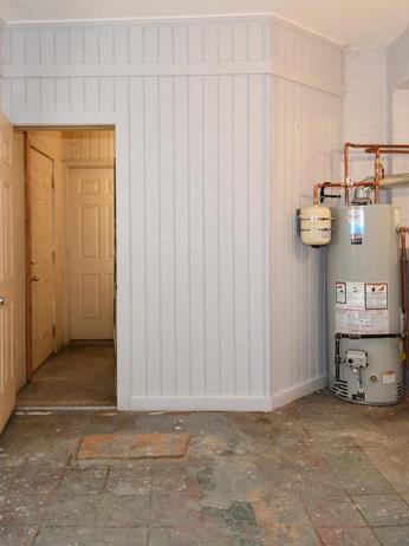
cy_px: 264
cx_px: 161
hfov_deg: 50.9
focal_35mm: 27
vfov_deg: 65.3
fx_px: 426
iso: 500
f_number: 4
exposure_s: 1/60
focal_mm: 12
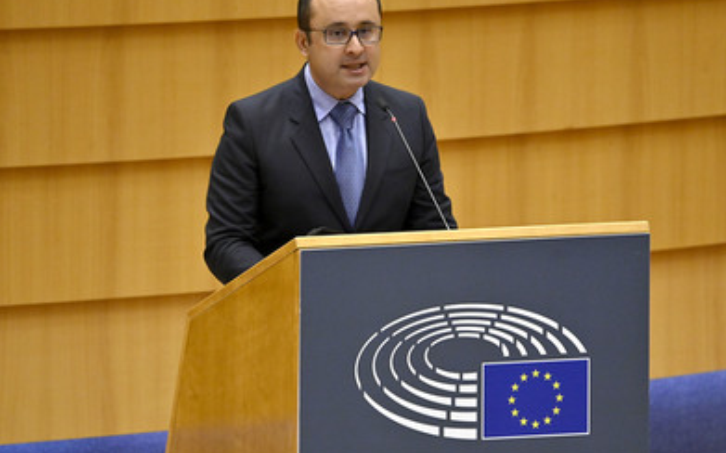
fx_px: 13943
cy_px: 238
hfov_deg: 3.0
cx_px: 374
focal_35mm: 705
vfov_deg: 1.9
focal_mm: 600
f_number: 6.3
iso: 4000
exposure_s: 1/500
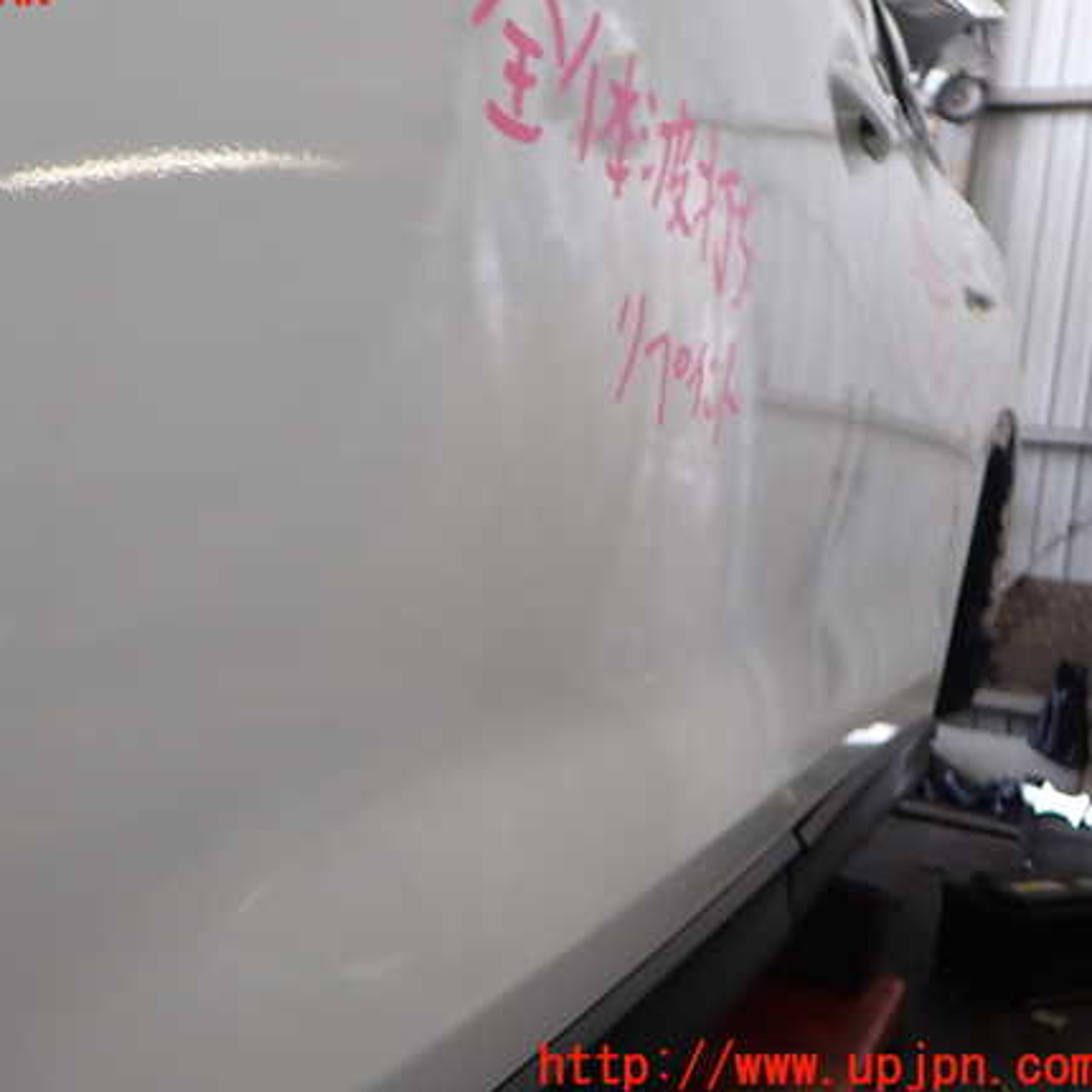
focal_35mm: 37
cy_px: 528
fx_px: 1321
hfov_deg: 44.2
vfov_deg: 44.9
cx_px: 350
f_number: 2.3
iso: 160
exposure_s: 1/125
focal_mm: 5.4
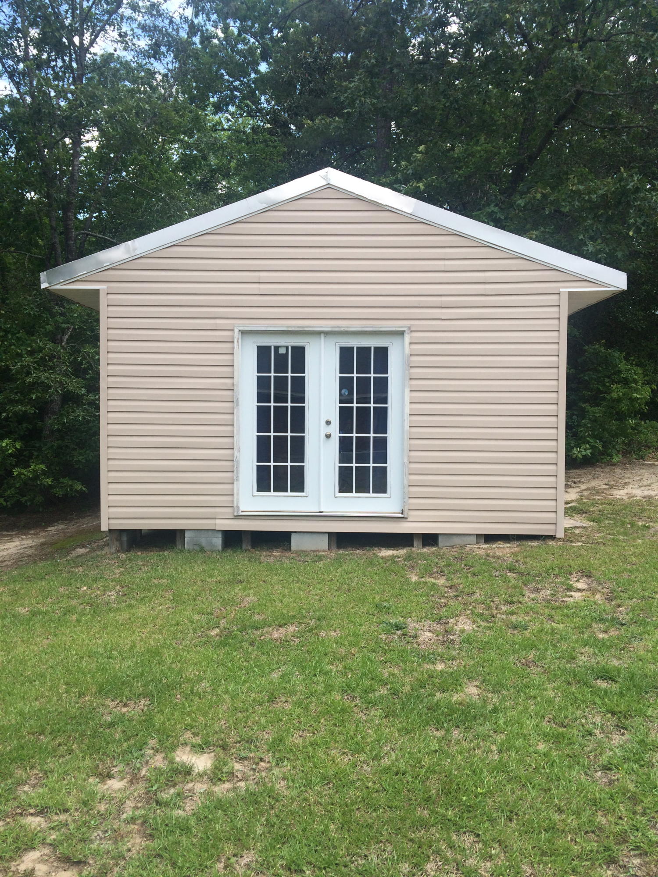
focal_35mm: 29
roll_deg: -0.3
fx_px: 735
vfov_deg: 61.7
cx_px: 329
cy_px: 438
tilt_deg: -4.4
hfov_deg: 48.2
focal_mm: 4.15
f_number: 2.2
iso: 32
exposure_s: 1/933
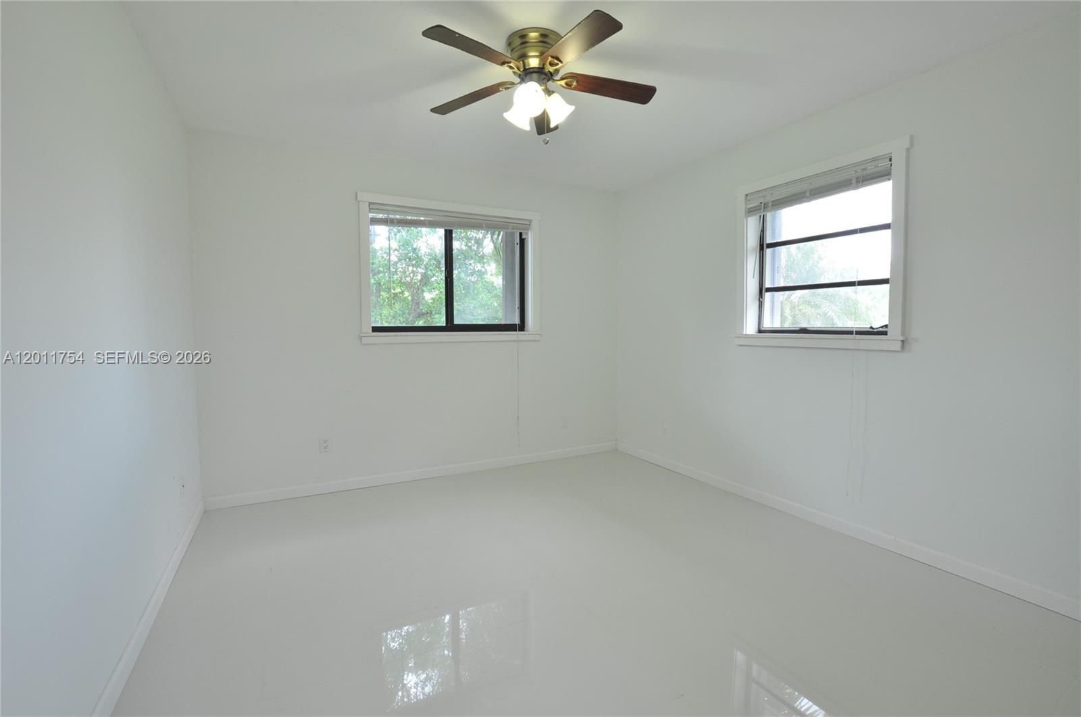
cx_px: 540
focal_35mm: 15
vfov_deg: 77.2
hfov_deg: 100.5
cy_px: 358
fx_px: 450
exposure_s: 1/10
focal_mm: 10
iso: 400
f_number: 8
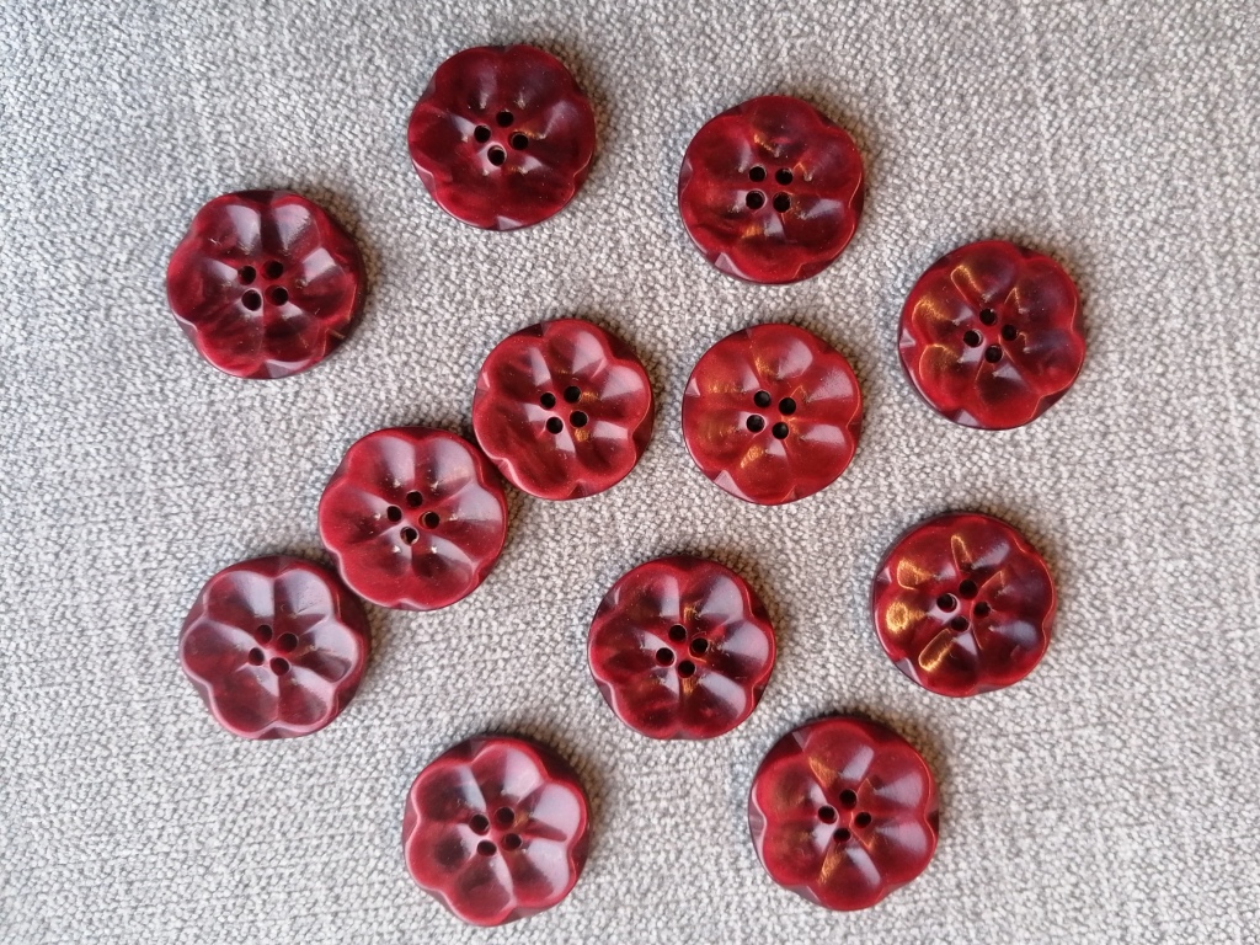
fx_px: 983
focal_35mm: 27
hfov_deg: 65.3
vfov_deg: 51.4
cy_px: 472
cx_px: 630
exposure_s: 1/50
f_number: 1.8
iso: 160
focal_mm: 4.75
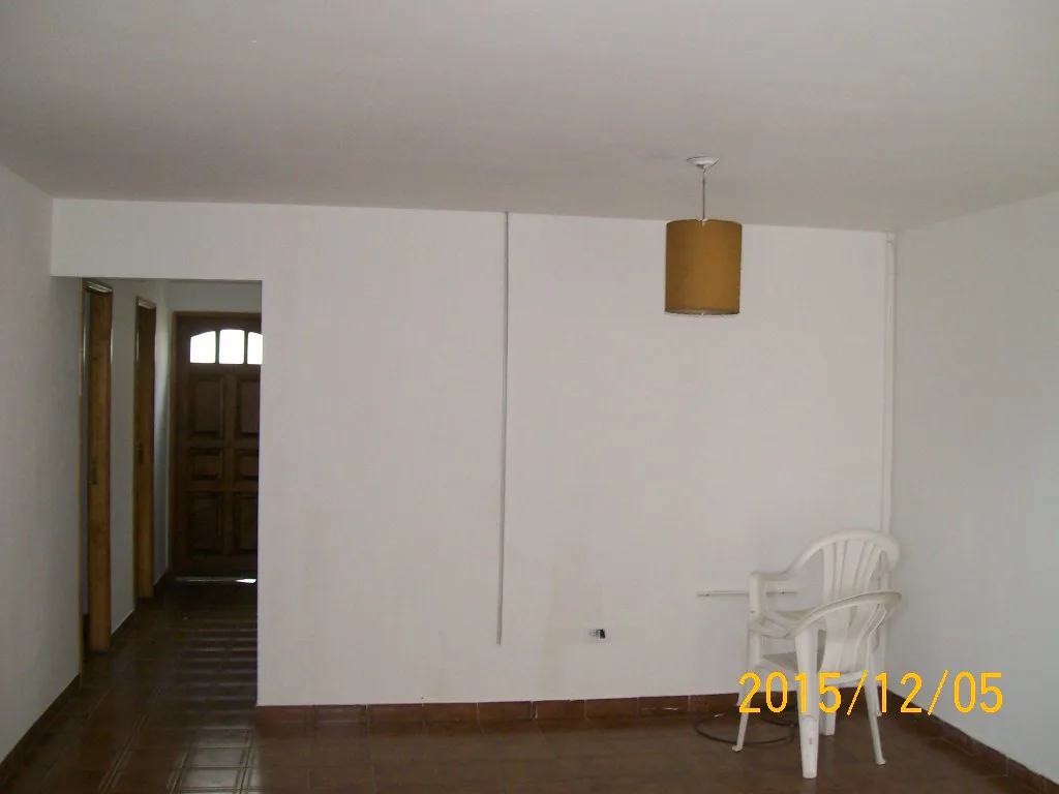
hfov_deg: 51.4
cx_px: 530
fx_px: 1101
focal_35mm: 36
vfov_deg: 39.7
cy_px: 397
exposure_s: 1/64
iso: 140
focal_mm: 6
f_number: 2.7
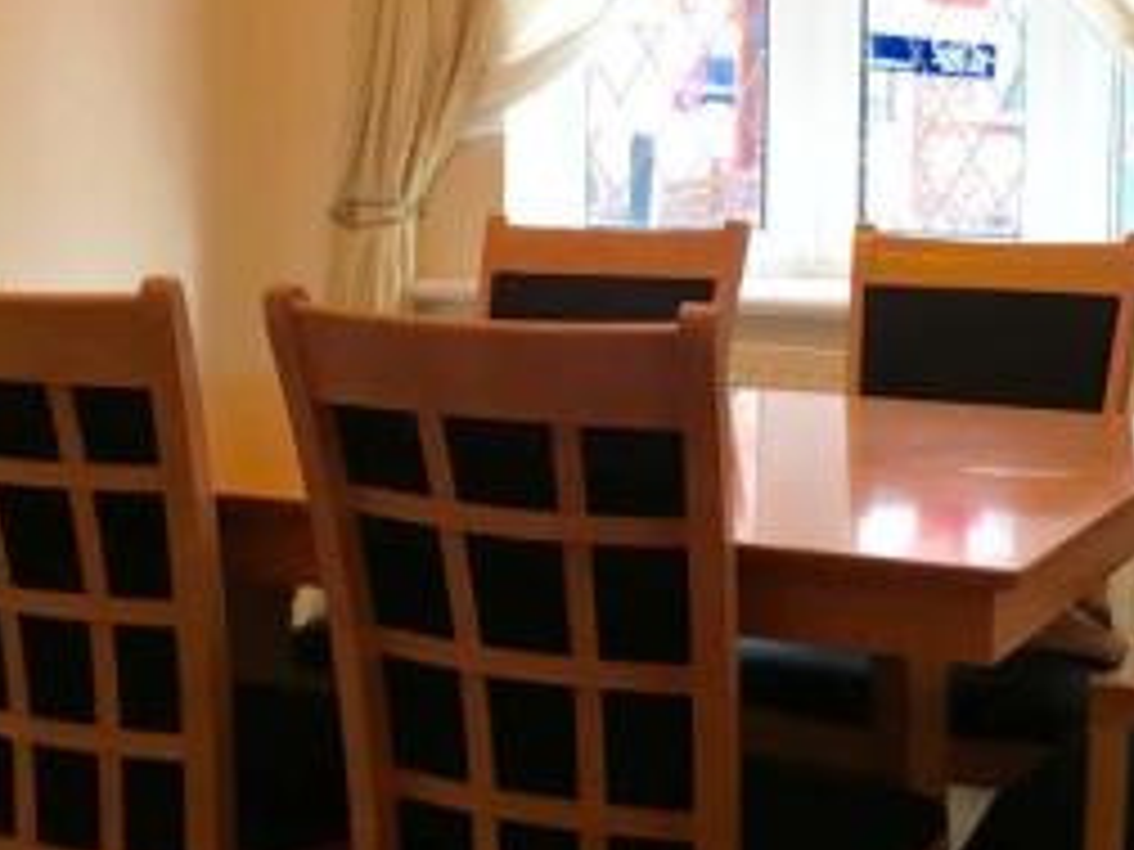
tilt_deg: -2.2
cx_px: 650
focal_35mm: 67
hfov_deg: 28.9
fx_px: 2195
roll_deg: -0.2
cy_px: 205
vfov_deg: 21.7
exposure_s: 1/33
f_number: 2.2
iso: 100
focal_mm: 4.15
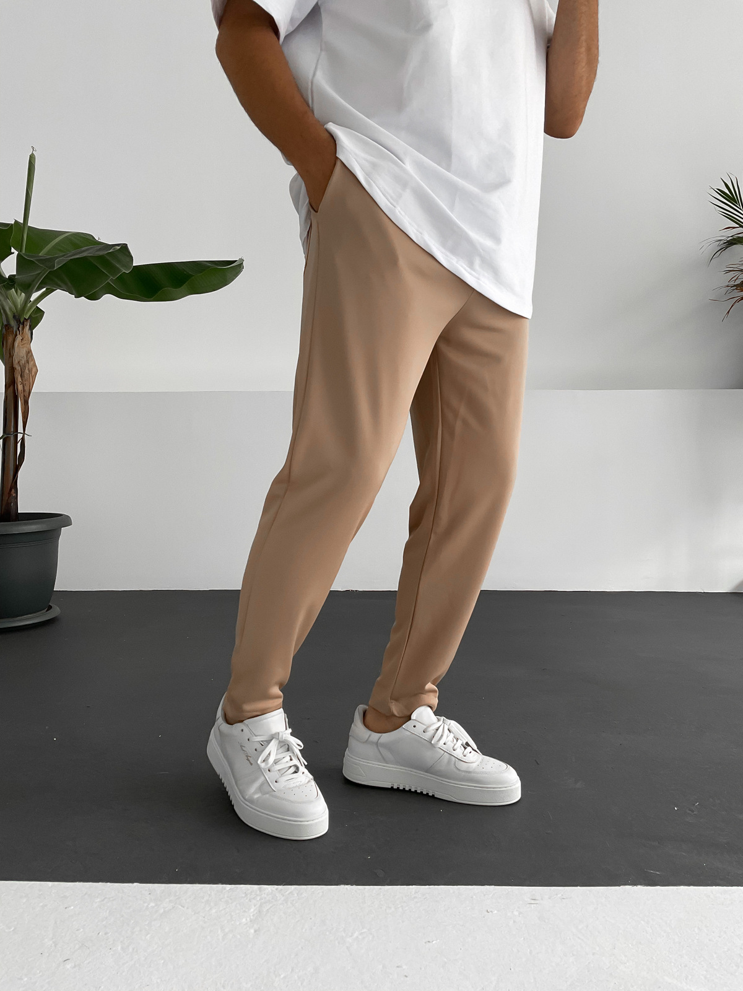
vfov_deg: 61.7
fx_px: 830
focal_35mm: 29
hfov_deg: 48.2
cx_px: 372
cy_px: 496
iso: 64
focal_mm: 3
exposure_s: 1/120
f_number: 1.8
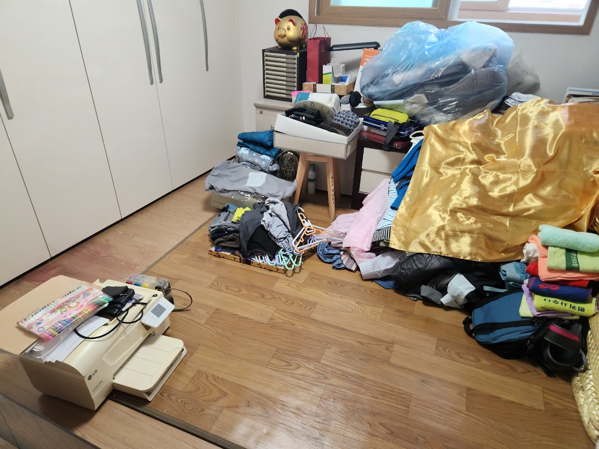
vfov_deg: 58.9
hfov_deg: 73.9
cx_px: 300
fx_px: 398
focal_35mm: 23
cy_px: 224
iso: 160
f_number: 1.8
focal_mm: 5.4
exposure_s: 1/40
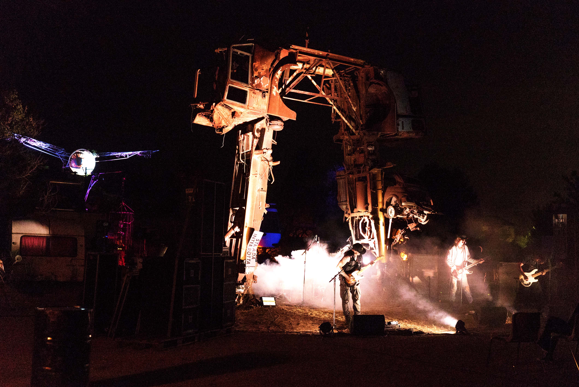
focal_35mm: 39
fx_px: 628
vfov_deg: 34.3
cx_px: 290
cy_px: 194
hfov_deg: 49.5
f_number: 4
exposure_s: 1/125
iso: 6400
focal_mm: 39
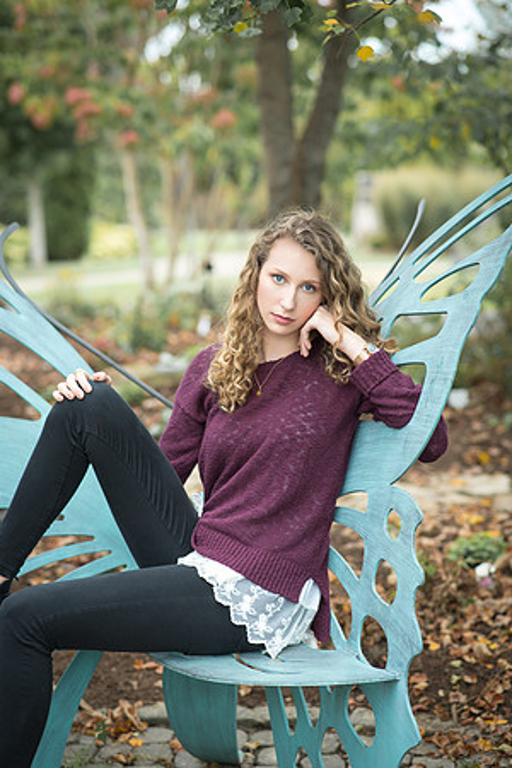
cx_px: 256
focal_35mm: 85
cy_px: 384
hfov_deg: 16.1
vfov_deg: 23.9
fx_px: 1813
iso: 140
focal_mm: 85
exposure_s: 1/125
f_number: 2.8
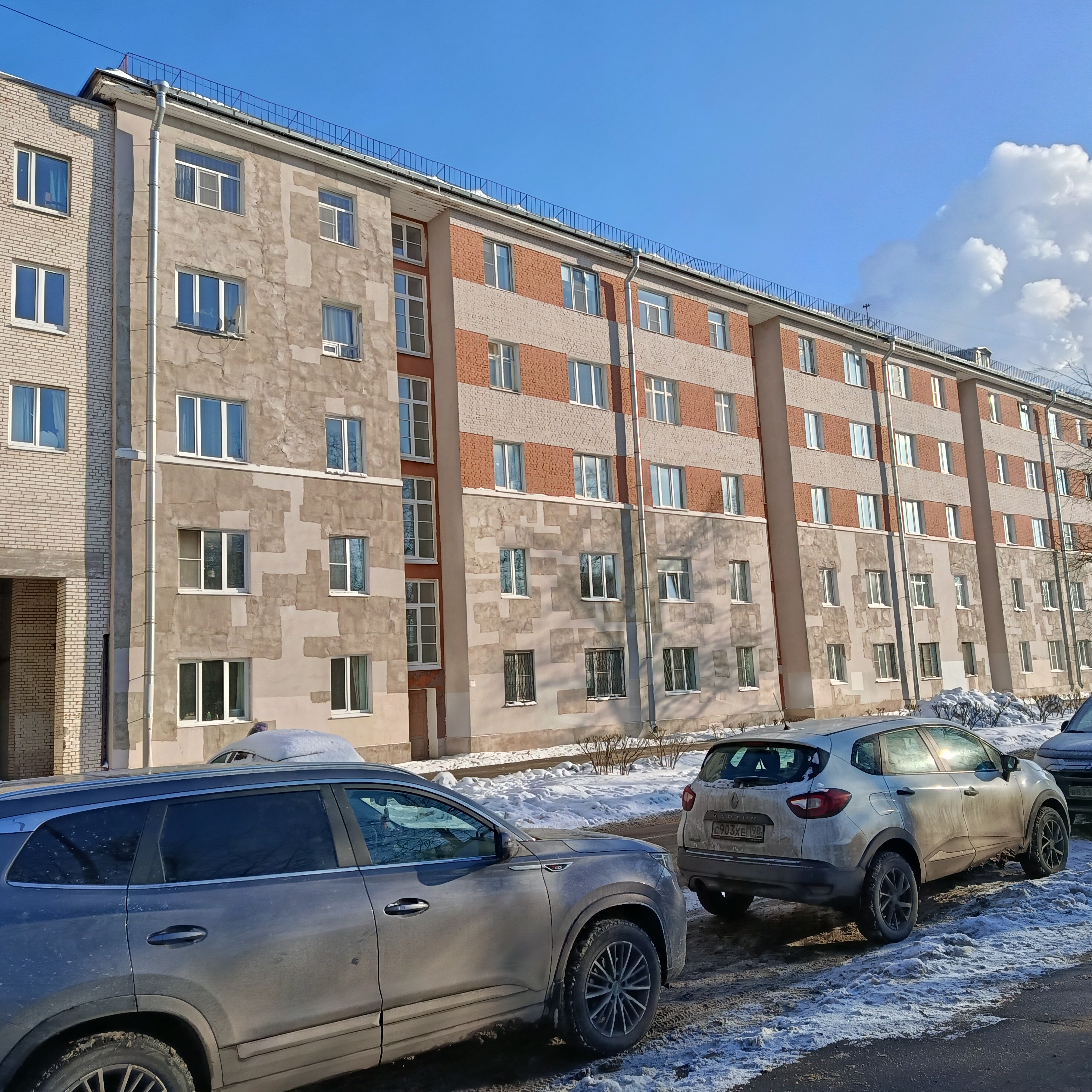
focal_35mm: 29
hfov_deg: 55.5
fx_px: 1035
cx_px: 605
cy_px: 546
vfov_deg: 55.6
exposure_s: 1/449
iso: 51
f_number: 1.7
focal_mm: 5.24
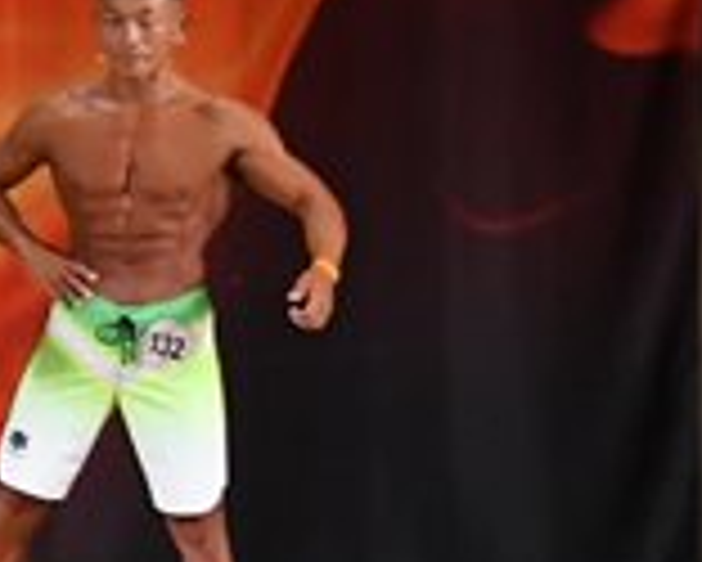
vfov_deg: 3.4
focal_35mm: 452
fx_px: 9397
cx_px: -1033
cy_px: 274
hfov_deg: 4.2
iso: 3200
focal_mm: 65
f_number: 5.6
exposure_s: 1/400
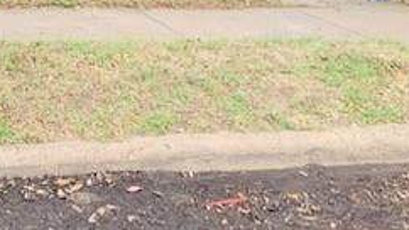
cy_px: -147
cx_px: -17
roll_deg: -1.4
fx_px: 813
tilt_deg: -1.2
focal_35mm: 75
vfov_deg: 14.6
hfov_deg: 26.5
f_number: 1.8
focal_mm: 4.25
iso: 25
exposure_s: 1/692
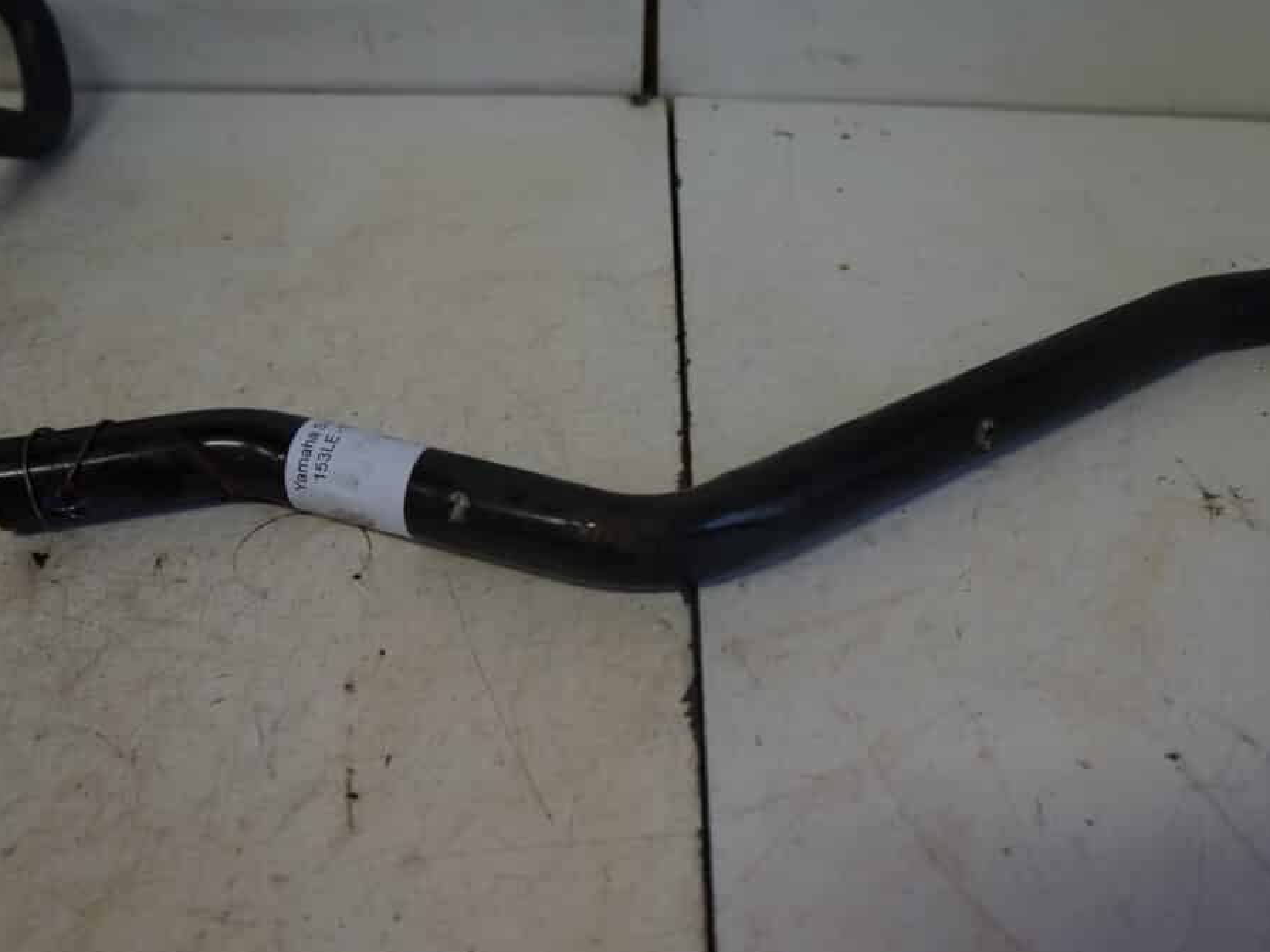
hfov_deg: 55.3
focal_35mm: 33
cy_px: 482
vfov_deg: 42.9
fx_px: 1211
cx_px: 698
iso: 400
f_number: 4
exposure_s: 1/60
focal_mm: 20
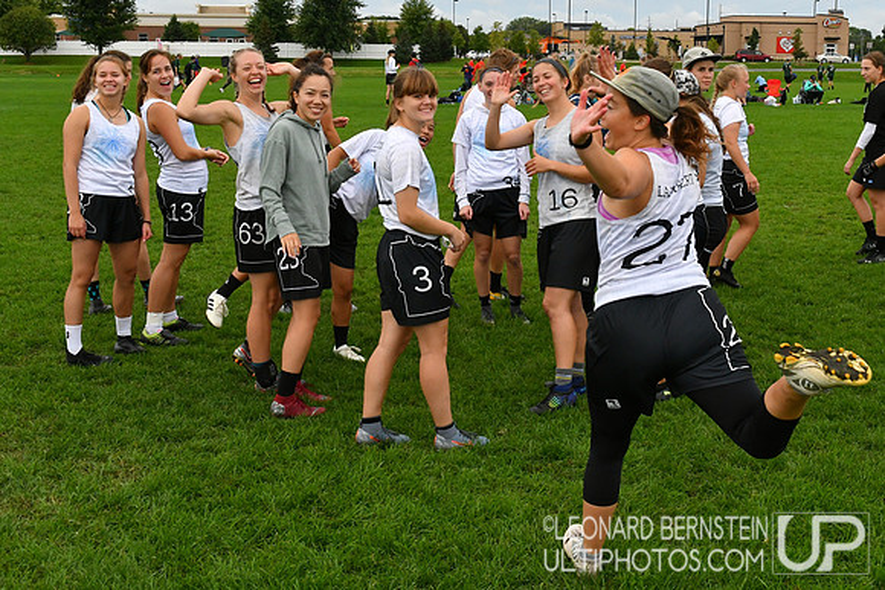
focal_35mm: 39
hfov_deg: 49.5
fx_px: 959
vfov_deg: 34.2
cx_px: 442
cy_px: 295
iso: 1600
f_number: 10
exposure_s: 1/1250
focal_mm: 26
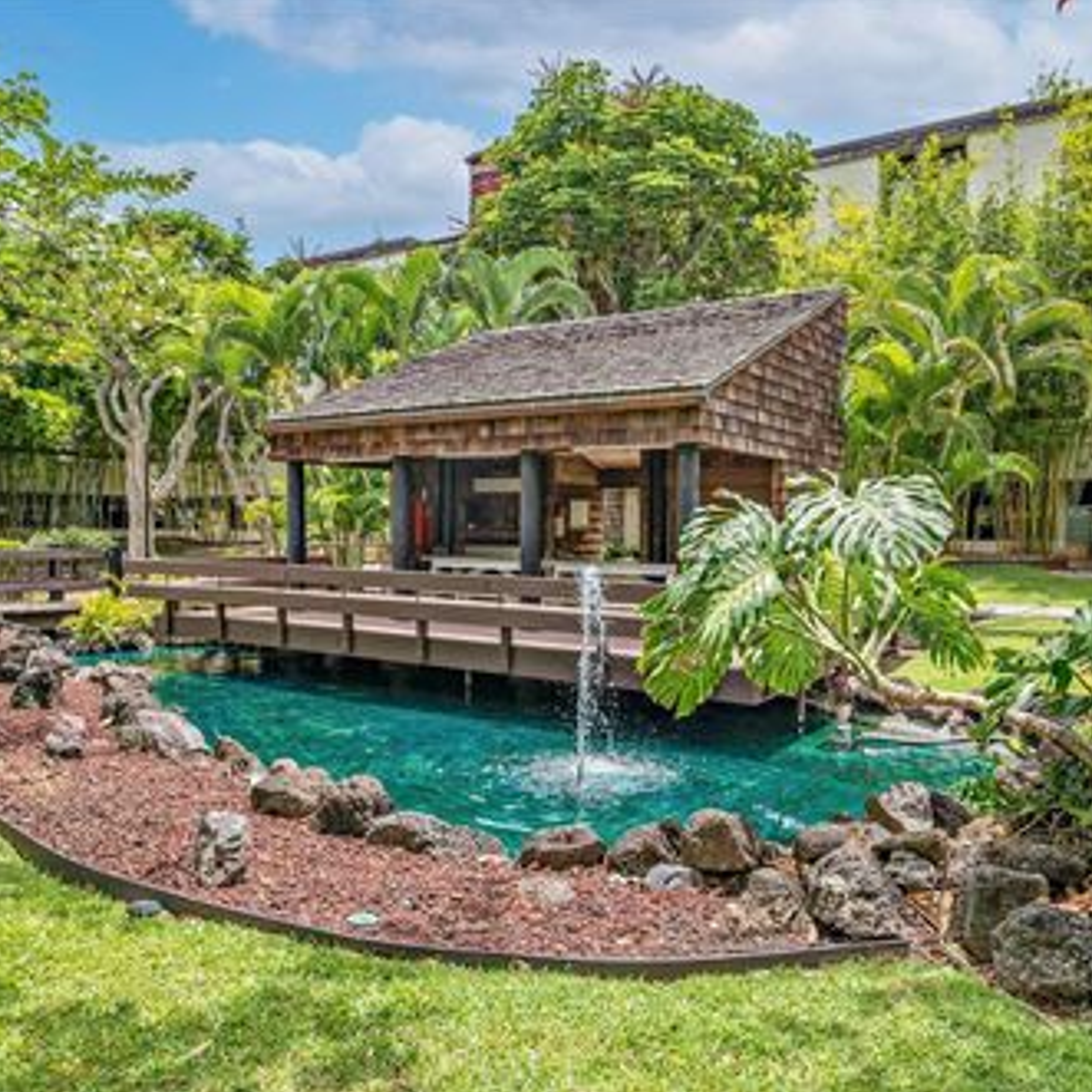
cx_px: 501
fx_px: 964
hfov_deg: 59.0
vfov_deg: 59.1
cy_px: 544
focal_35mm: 27
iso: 400
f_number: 9
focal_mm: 21
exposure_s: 1/160
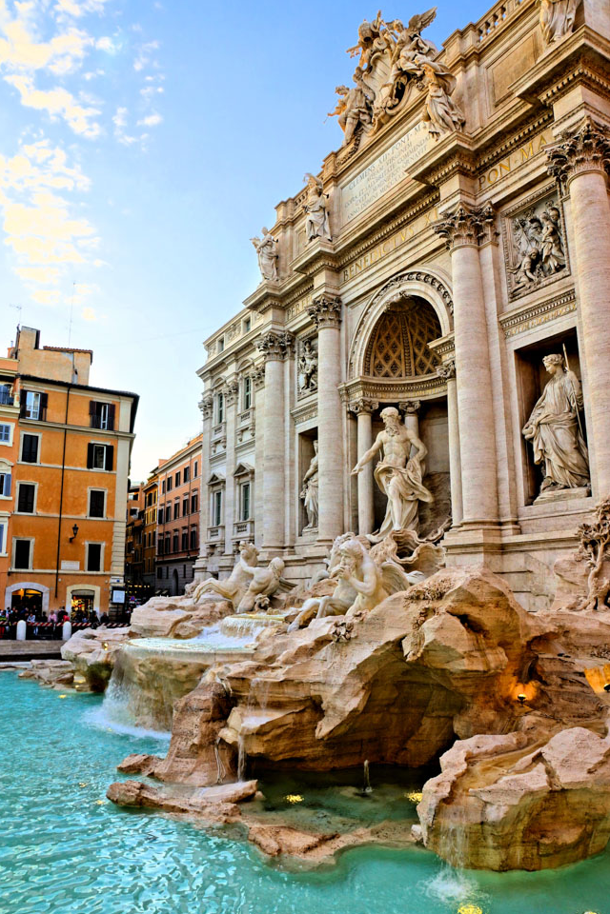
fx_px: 635
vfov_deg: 71.5
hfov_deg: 51.3
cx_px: 300
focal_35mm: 25
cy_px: 459
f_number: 8
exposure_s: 1/100
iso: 200
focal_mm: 16
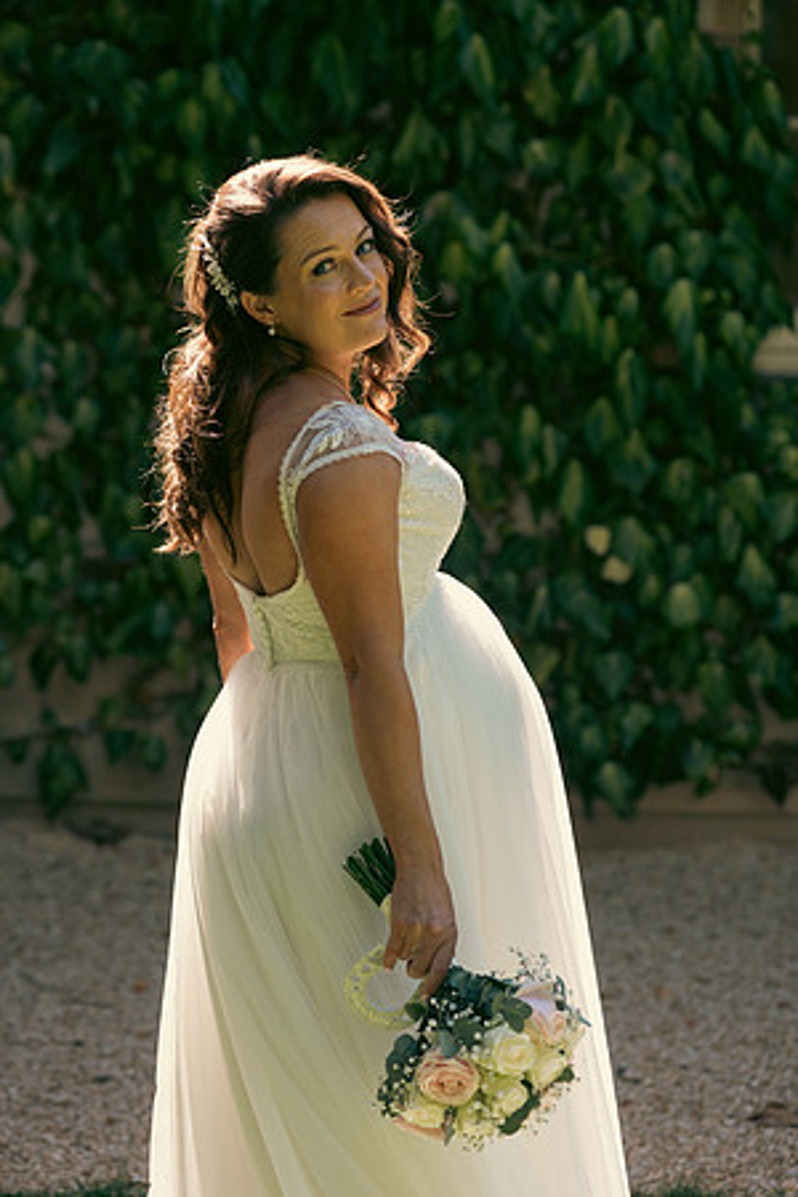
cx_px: 399
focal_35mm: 100
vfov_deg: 20.4
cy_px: 598
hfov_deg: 13.7
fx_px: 3325
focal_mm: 100
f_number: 3.5
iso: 125
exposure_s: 1/200
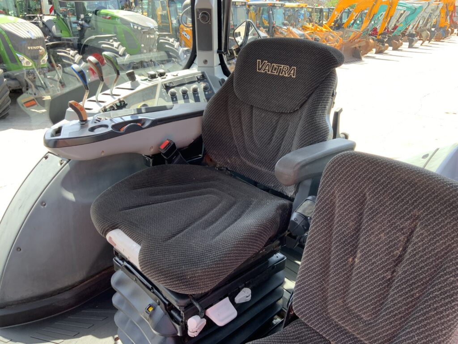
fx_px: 384
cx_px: 229
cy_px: 172
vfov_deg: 48.2
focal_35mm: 29
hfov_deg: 61.7
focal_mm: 3
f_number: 1.8
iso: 25
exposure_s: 1/122
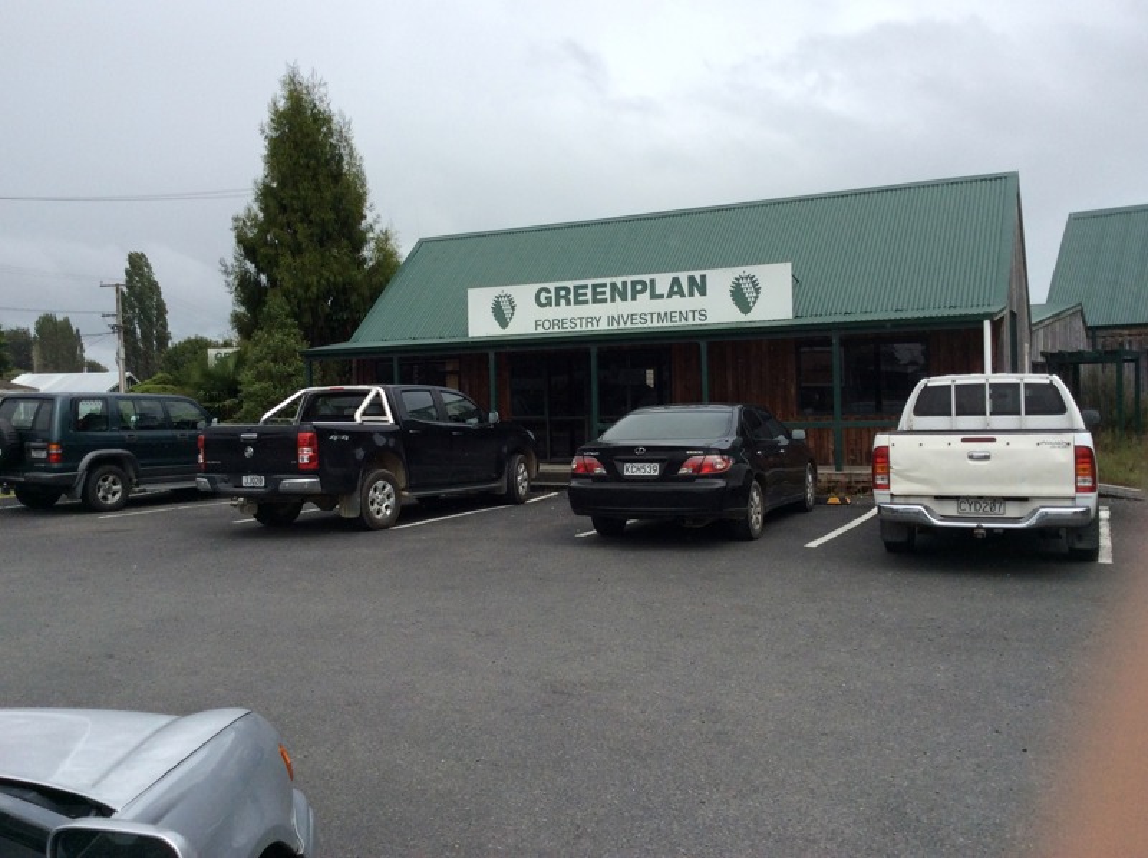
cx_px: 574
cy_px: 429
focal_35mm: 32
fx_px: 1060
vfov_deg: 44.1
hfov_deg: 56.9
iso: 32
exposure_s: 1/2387
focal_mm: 3.3
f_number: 2.4
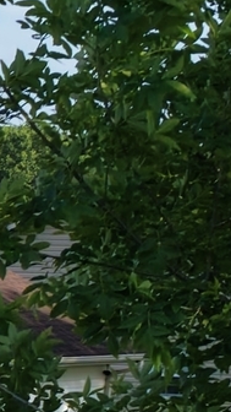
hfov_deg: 3.4
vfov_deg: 7.8
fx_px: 2918
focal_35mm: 268
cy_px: 755
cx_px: -1534
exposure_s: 1/800
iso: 100
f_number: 2.8
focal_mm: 14.45
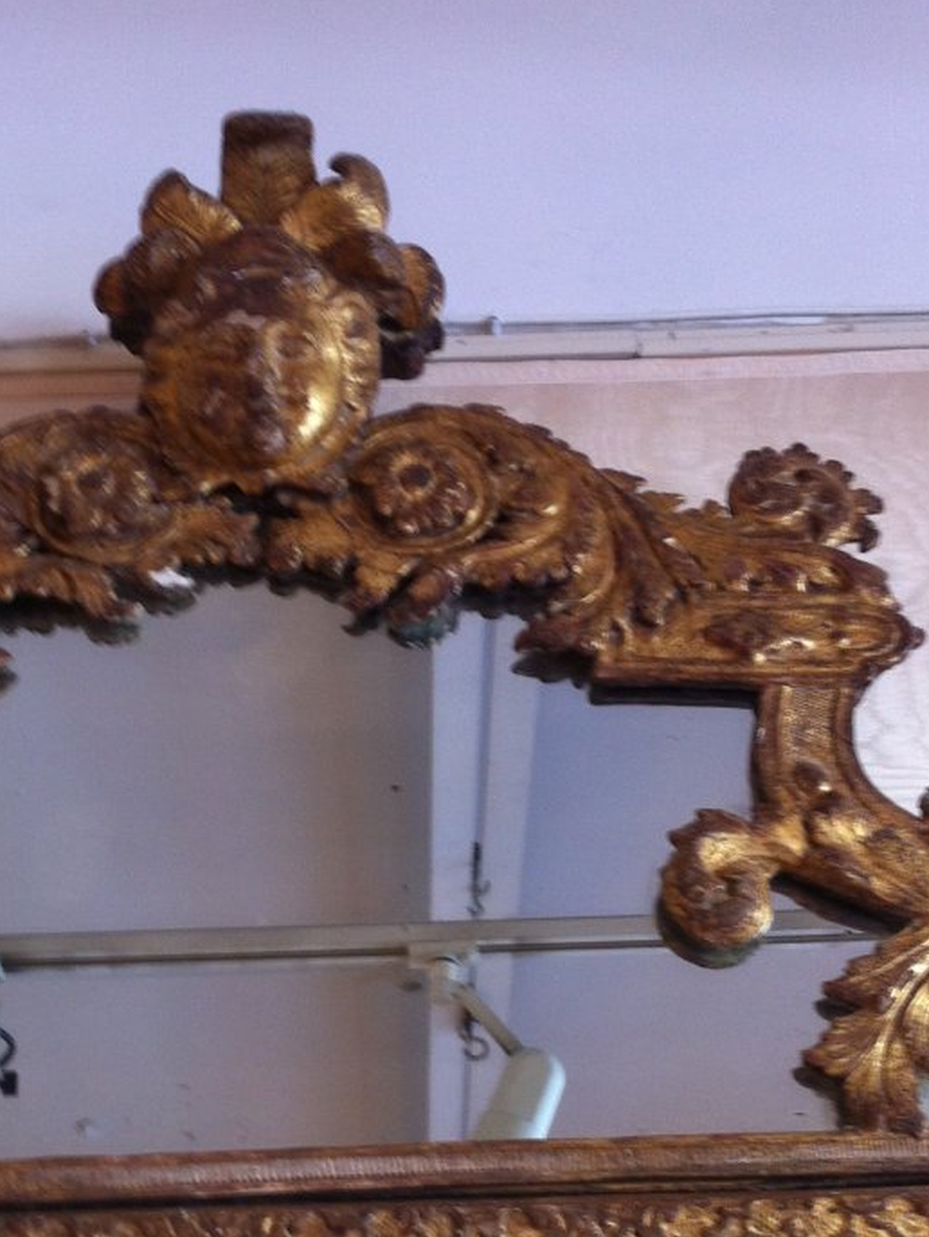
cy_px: 853
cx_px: 277
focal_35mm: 61
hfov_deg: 23.9
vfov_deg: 31.3
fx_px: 2181
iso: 80
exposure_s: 1/17
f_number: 2.8
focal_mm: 3.85
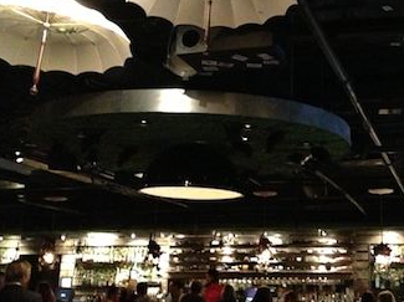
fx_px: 711
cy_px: 96
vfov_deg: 23.8
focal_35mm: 61
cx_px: 285
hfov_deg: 31.3
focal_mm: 4.13
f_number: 2.4
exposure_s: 1/20
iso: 1600
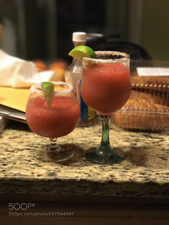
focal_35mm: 57
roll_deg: +0.0
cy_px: 112
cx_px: 84
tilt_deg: -18.5
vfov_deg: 33.8
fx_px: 371
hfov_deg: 25.7
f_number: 2.8
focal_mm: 6.6
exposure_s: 1/60
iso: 500
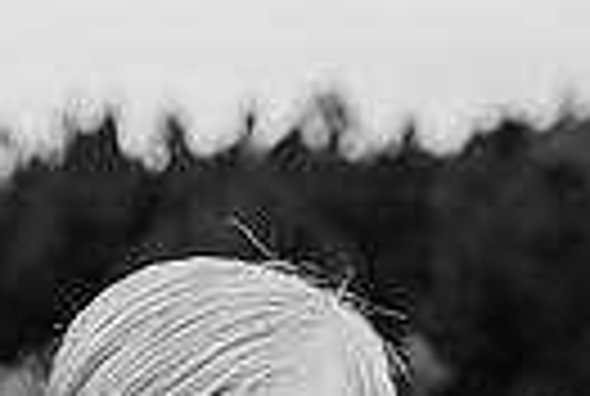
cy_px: 718
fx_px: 1741
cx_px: 63
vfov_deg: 11.9
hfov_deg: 18.9
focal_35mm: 106
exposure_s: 1/800
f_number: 2.2
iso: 125
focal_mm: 24
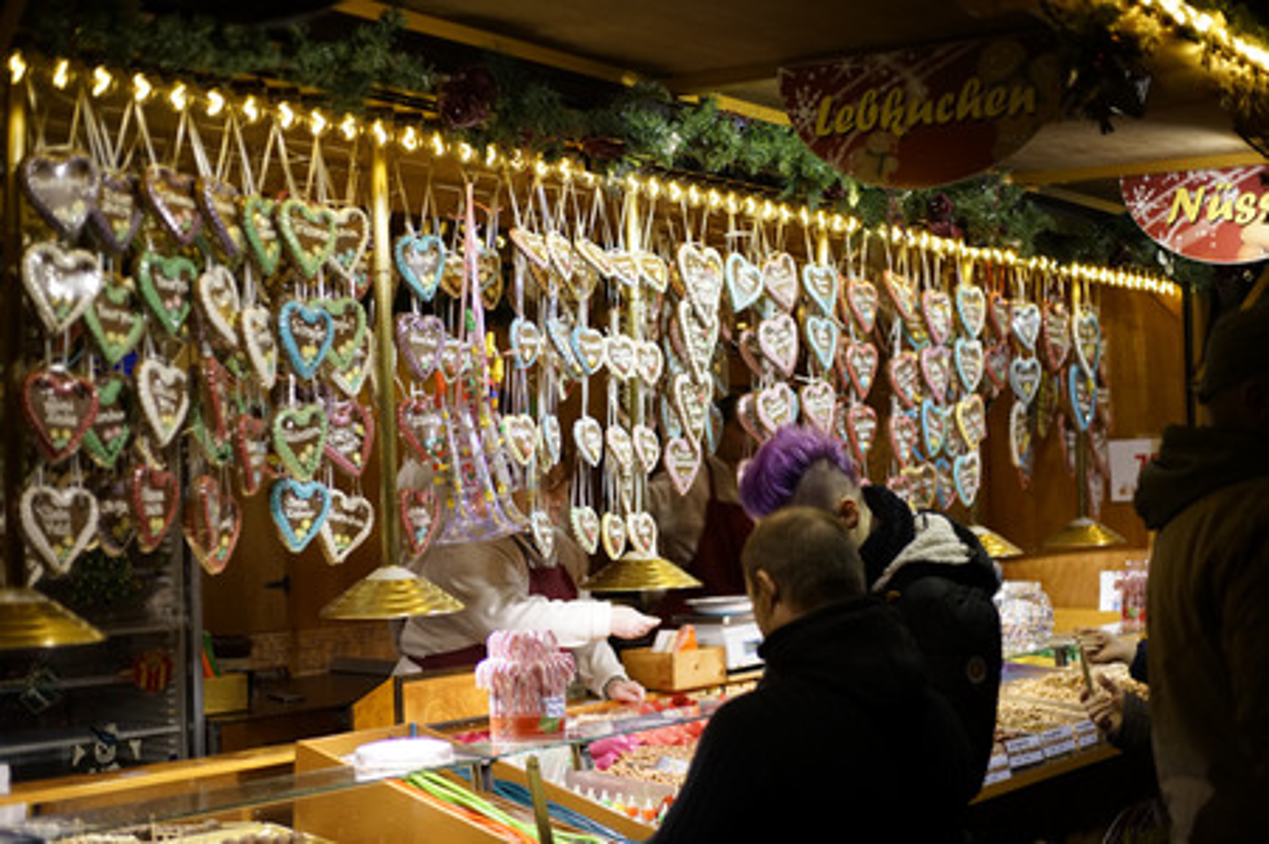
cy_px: 422
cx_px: 634
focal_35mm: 50
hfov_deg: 39.6
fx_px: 1761
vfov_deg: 27.0
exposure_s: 1/1250
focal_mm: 50
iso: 1600
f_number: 2.2
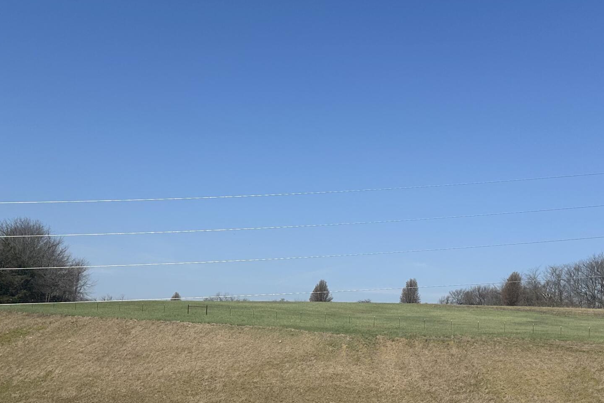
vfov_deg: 25.7
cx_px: 297
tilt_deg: +5.0
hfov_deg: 38.2
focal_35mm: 52
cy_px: 294
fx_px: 872
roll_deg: -2.2
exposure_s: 1/7042
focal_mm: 6.86
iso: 80
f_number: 1.78
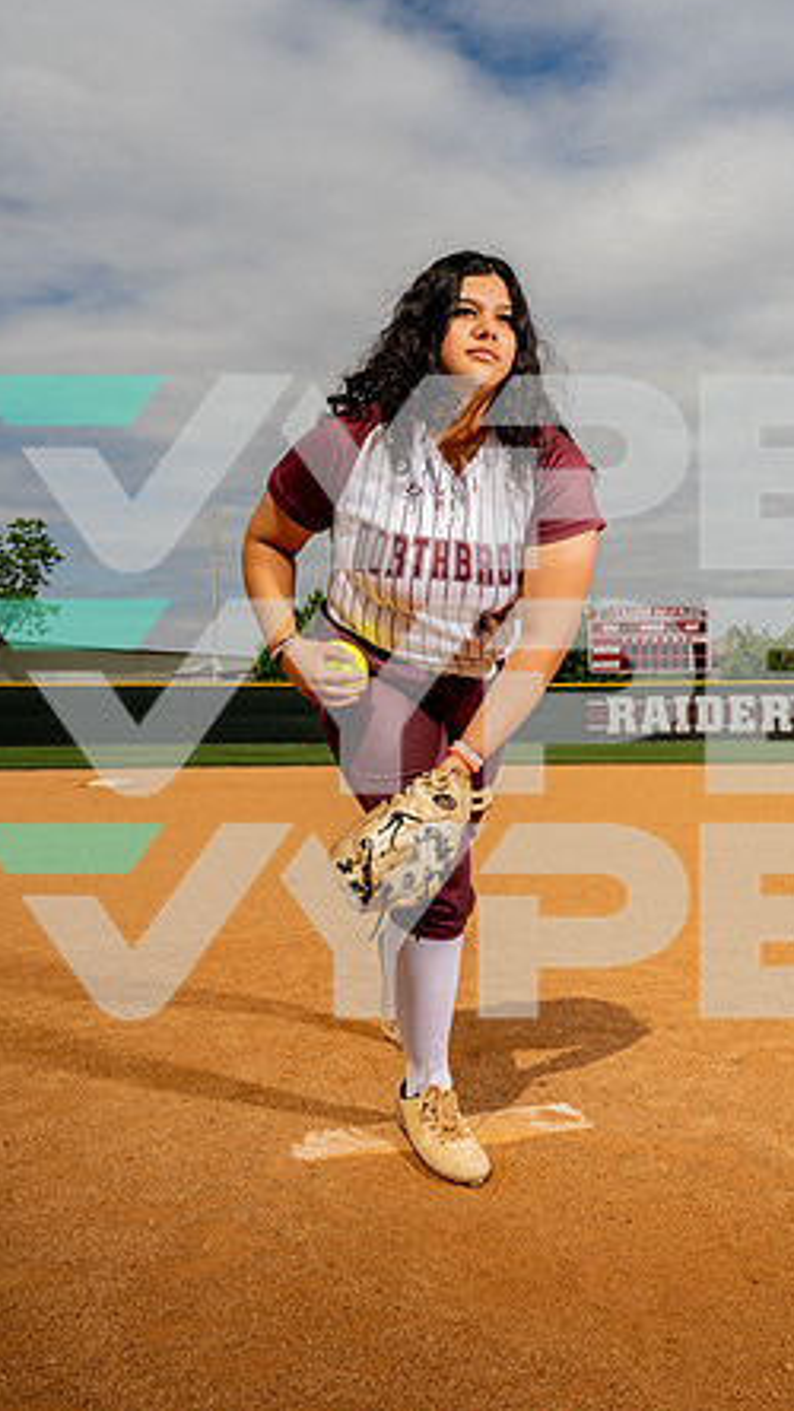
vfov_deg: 58.0
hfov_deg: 34.6
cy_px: 699
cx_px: 448
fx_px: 1272
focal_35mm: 34
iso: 100
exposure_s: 1/250
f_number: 16
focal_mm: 32
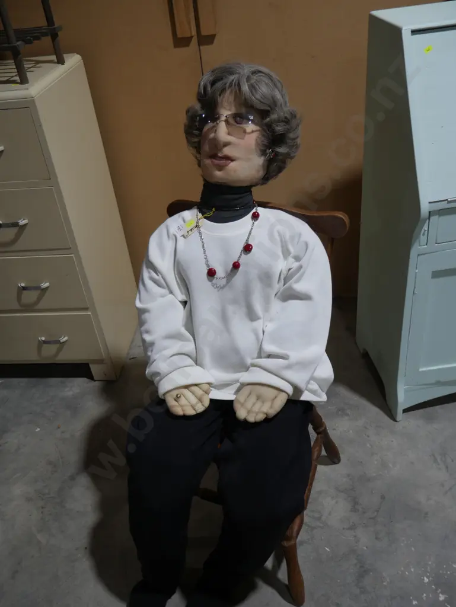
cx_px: 228
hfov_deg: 46.8
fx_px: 526
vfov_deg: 59.9
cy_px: 304
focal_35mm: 30
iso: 200
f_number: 3.6
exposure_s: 1/100
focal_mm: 15
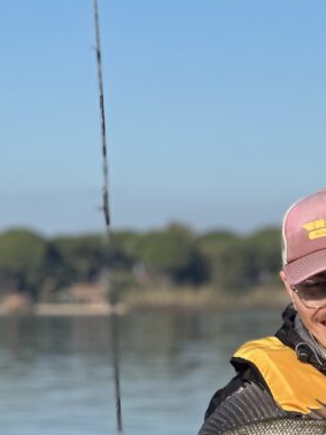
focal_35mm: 208
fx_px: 2613
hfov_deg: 7.1
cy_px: 468
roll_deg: -0.8
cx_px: 354
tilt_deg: -2.1
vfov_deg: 9.4
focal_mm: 9
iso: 32
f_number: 2.8
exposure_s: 1/821
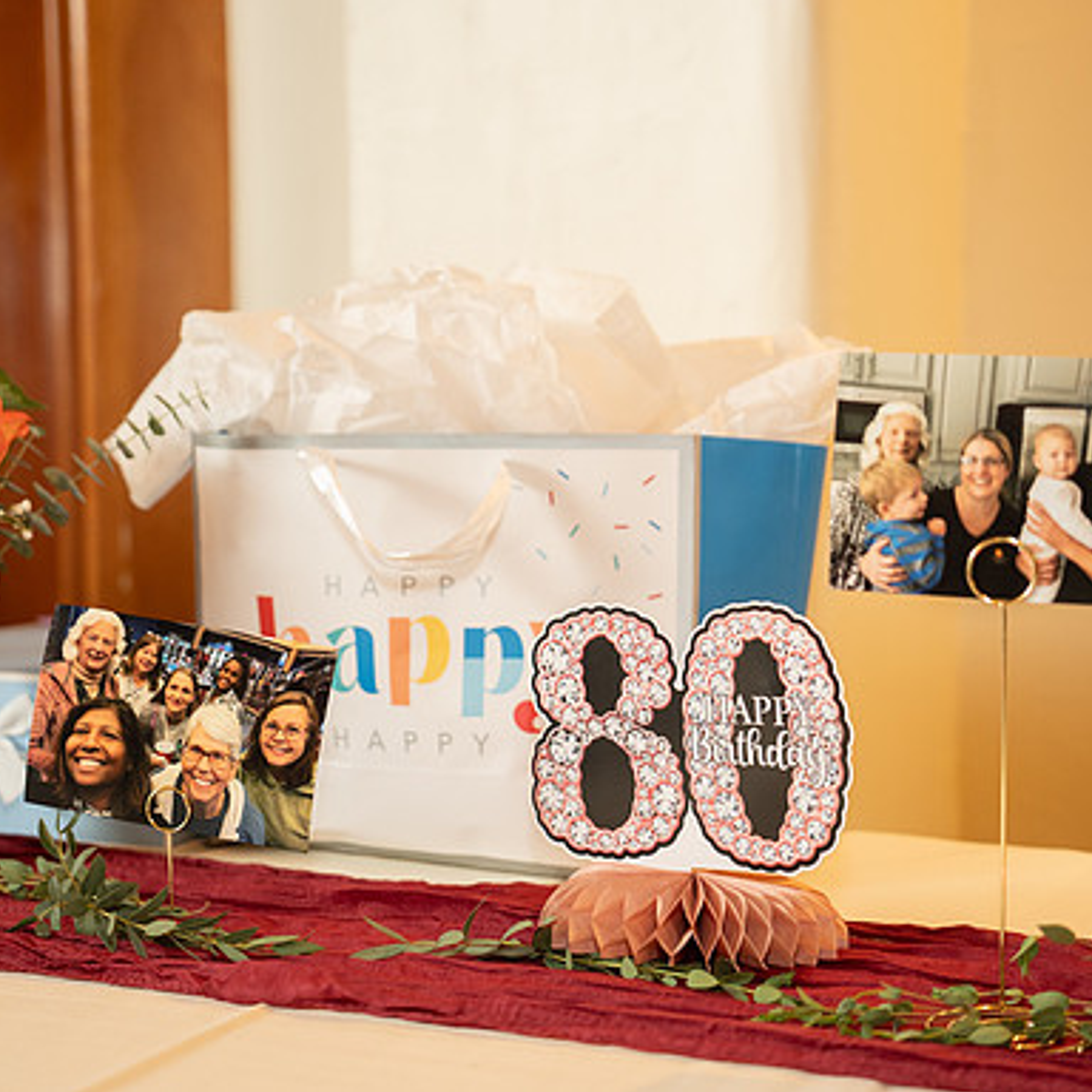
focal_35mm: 64
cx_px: 552
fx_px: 2284
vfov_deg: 26.9
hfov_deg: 26.9
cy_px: 545
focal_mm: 49.9
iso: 1600
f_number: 2.8
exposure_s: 1/125
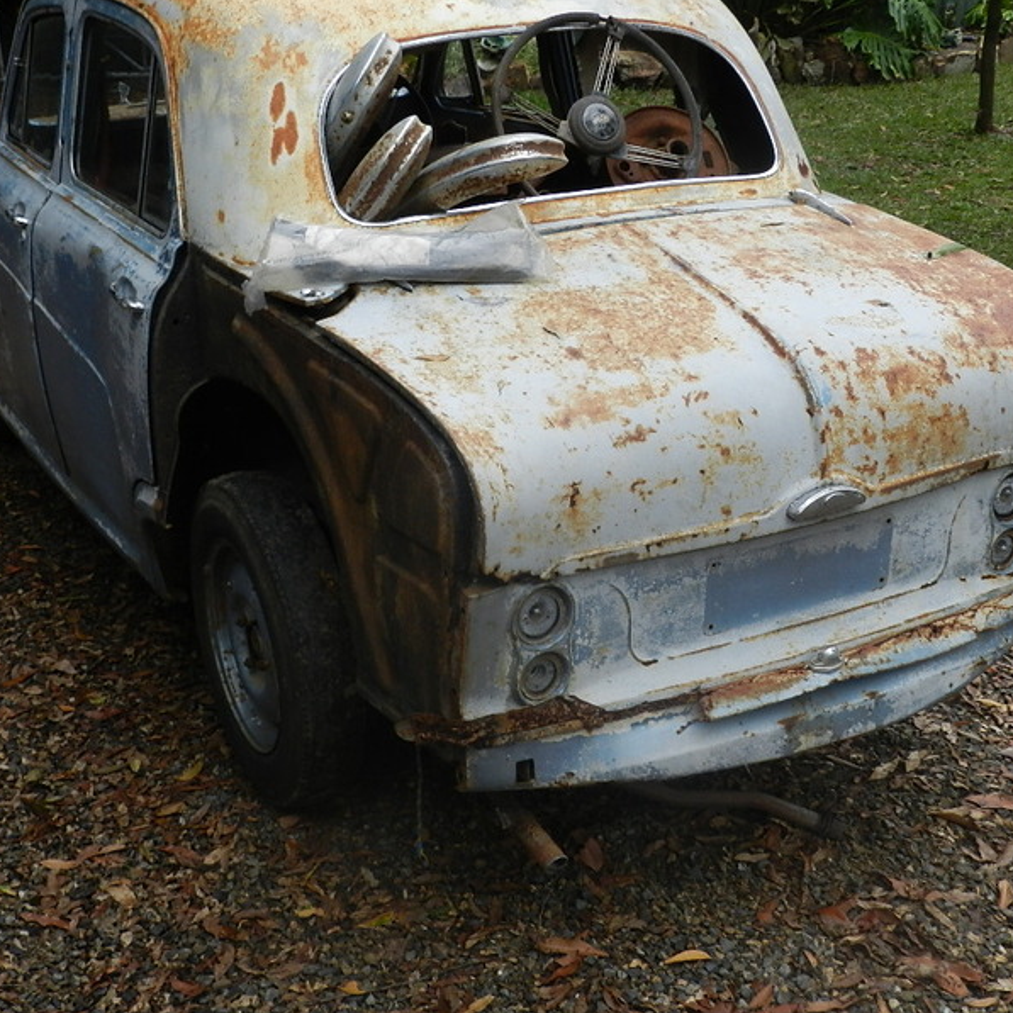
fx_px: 1490
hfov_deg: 37.5
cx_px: 492
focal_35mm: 45
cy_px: 506
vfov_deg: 37.6
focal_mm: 6.7
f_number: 4
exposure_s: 1/50
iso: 200
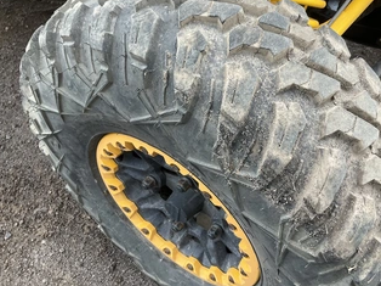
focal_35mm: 37
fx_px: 407
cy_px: 138
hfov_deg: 49.9
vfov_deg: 38.6
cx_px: 227
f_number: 1.8
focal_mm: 3
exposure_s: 1/122
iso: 25
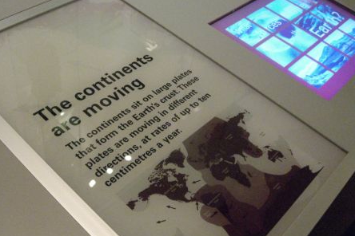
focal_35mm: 40
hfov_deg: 48.5
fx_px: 394
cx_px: 177
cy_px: 120
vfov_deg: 33.4
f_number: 2.8
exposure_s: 1/40
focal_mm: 7.9
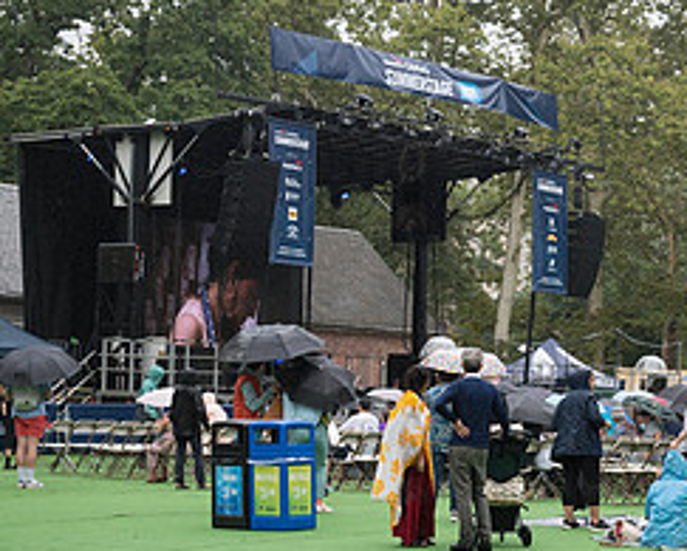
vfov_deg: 14.6
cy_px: 483
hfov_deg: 18.0
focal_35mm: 105
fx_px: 2137
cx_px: 617
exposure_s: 1/200
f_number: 4
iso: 320
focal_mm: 36
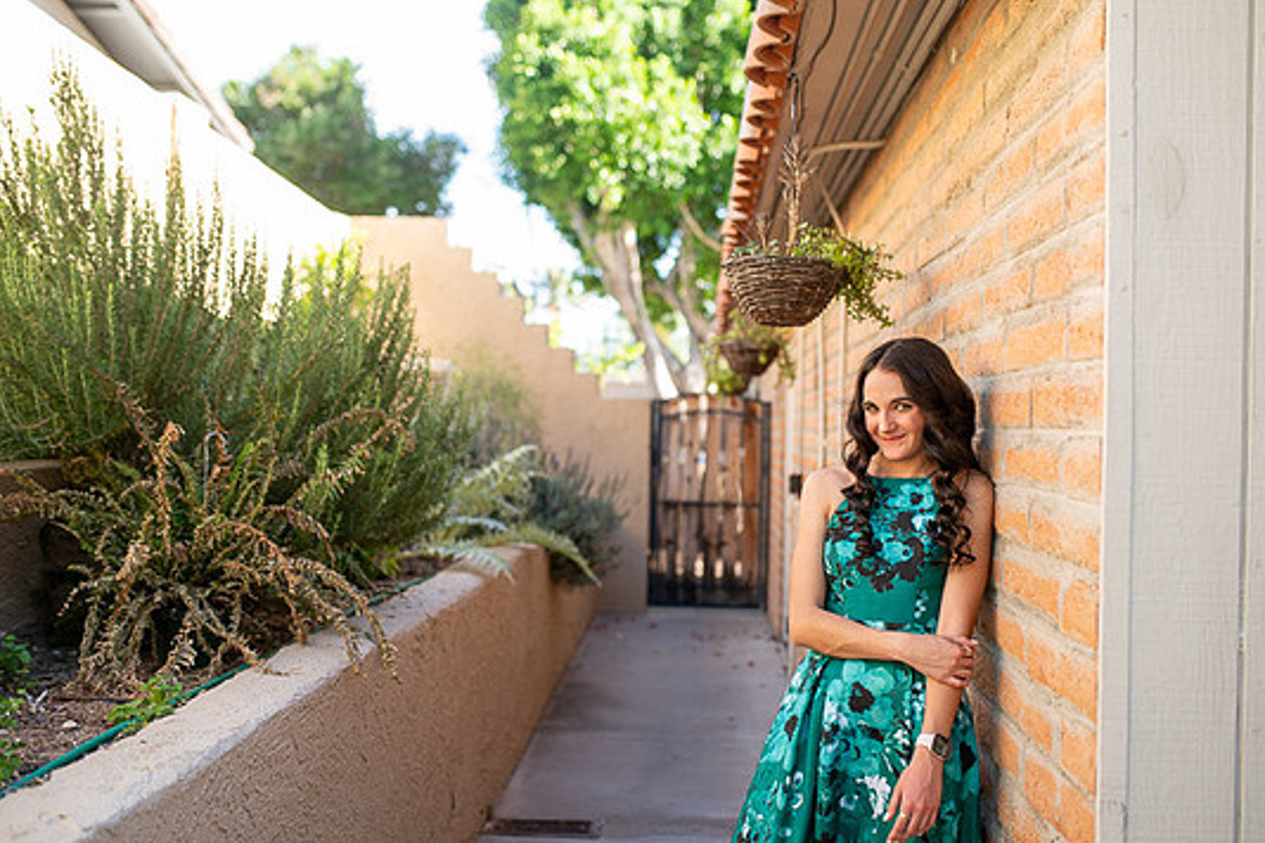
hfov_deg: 50.7
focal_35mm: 38
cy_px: 429
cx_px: 649
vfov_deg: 35.1
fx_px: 1335
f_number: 2
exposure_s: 1/400
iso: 100
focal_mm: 35
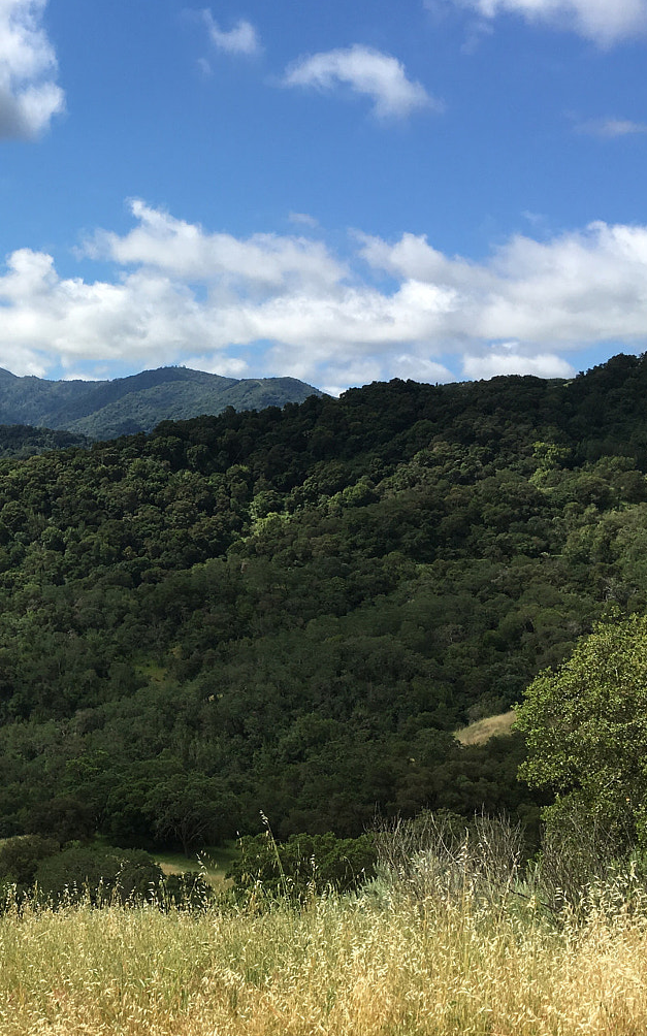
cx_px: -25
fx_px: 1383
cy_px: 601
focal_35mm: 49
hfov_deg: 24.9
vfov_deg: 40.9
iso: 25
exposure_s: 1/1637
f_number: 2.2
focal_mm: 4.15
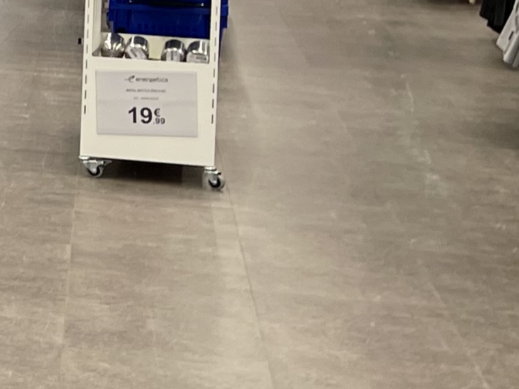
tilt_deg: -6.3
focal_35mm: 140
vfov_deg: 10.4
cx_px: -724
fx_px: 2099
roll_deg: -0.9
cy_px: -128
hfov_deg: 11.6
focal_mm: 5.1
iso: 40
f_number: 1.6
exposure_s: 1/121
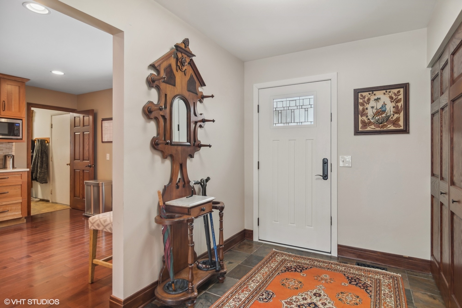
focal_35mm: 18
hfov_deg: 90.0
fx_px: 231
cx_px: 231
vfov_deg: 67.4
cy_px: 154
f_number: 8
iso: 200
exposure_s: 1/10
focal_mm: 12
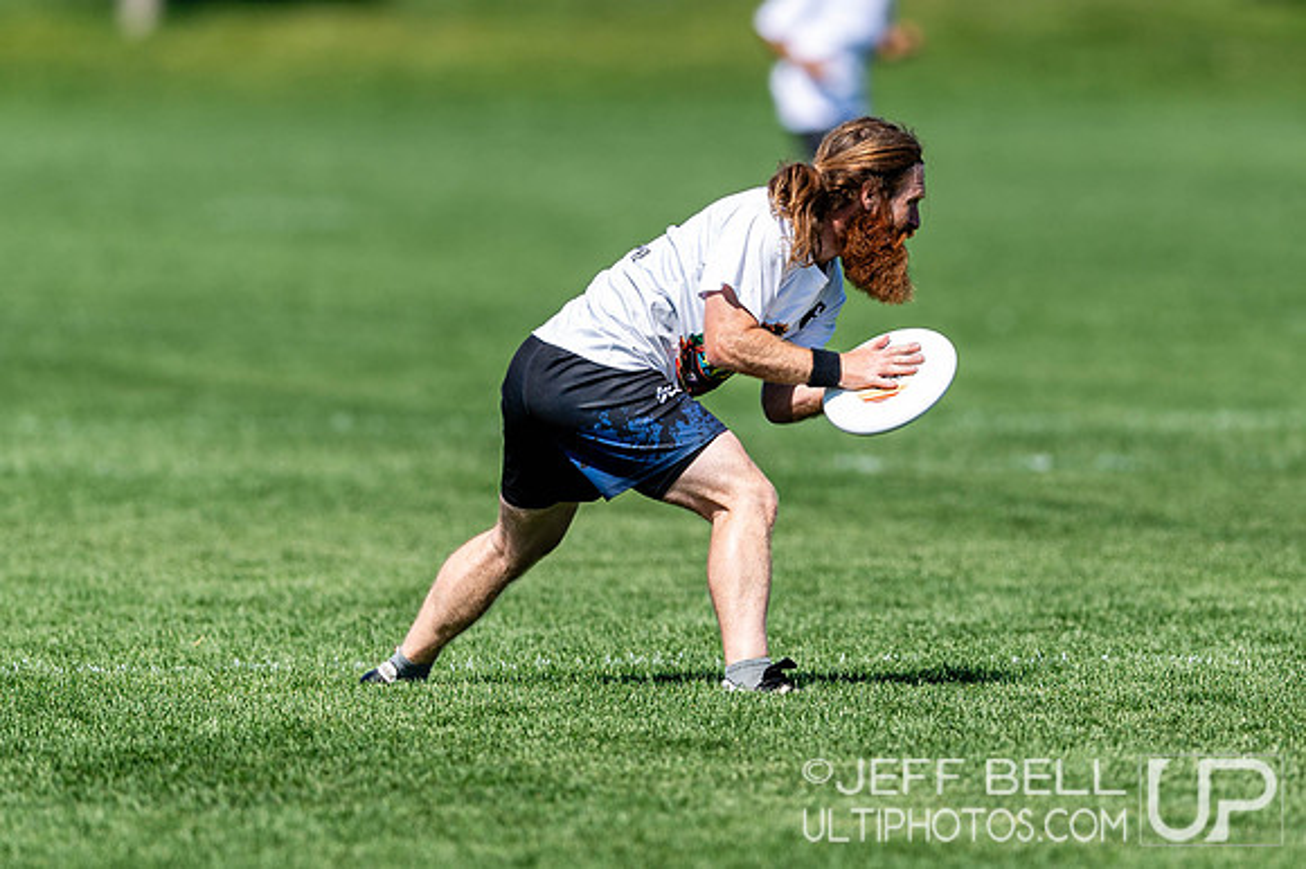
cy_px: 290
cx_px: 825
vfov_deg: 1.7
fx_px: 29971
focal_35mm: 827
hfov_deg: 2.5
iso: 100
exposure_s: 1/2000
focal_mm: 400
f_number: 2.8
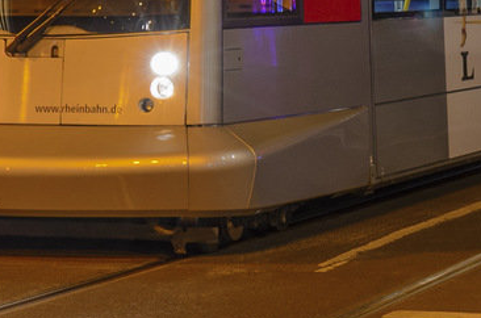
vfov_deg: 7.2
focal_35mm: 189
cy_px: 46
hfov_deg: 10.9
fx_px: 2519
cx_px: 286
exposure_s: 2.5
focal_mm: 24
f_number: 8
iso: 200
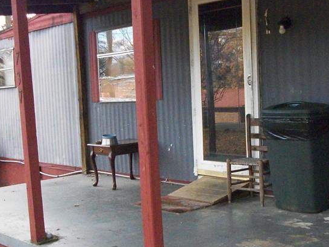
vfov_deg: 24.3
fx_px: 571
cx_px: 189
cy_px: 162
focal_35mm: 60
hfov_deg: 32.1
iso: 504
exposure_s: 1/500
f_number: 2.9
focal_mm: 5.7
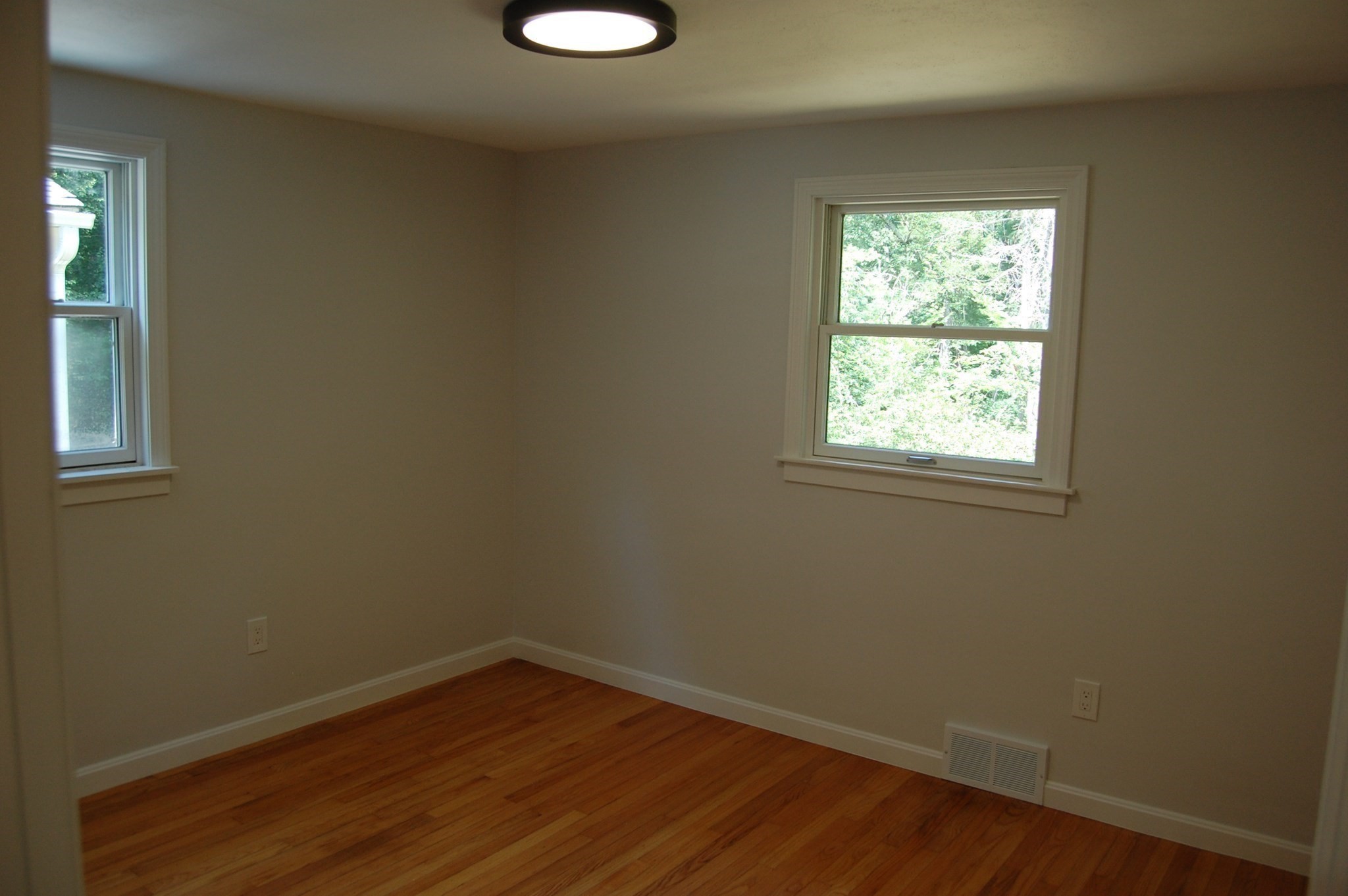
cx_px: 674
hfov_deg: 67.4
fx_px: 1010
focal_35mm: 27
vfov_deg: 47.9
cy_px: 448
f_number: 5
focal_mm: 18
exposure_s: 1/100
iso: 400
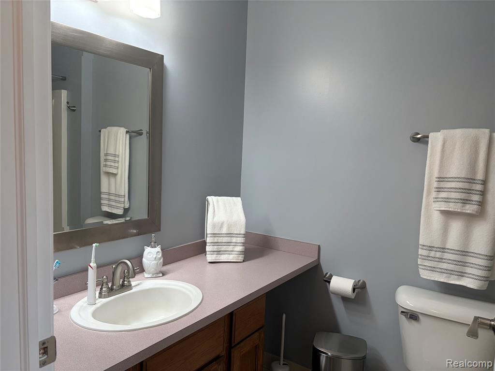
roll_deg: -2.6
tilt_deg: -5.5
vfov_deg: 53.1
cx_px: 248
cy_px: 186
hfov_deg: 67.3
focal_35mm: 26
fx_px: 372
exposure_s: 1/120
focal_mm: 5.96
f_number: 1.6
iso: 125
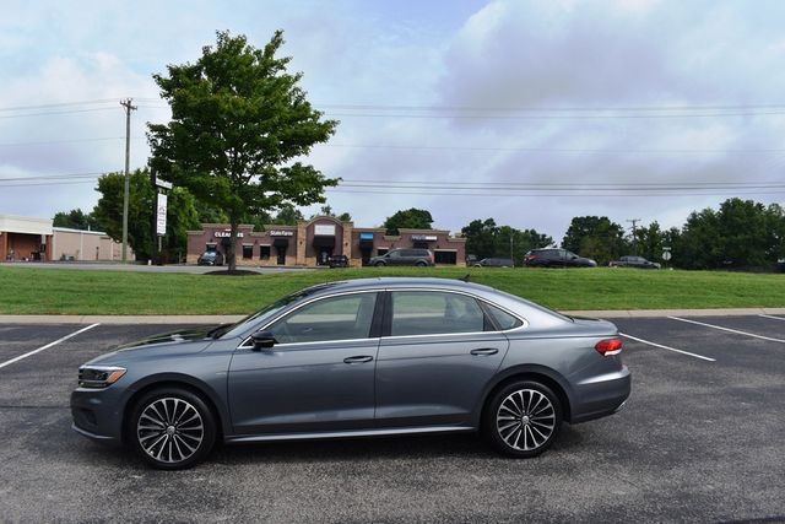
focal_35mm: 27
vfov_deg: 48.0
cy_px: 262
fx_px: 589
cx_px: 392
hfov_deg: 67.4
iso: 100
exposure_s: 1/320
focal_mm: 18
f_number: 8
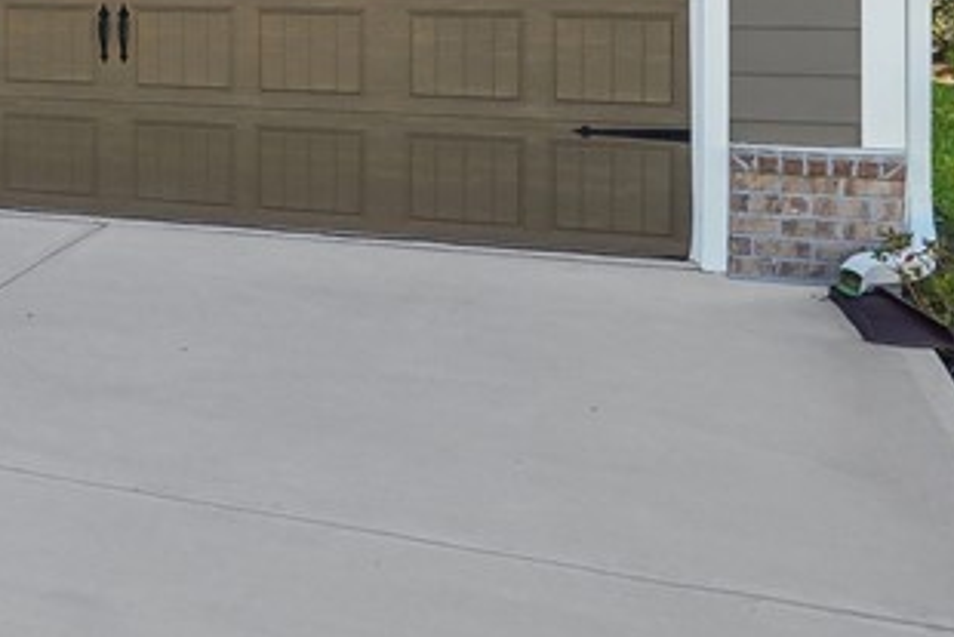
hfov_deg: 30.0
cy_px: -58
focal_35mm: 56
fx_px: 1485
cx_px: -212
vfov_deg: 22.8
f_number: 9
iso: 320
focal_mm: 16
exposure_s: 1/200
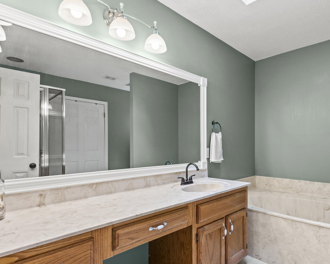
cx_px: 198
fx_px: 195
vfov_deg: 68.0
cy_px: 142
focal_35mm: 20
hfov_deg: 79.4
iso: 400
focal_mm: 10
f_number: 5
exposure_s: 1/1.67
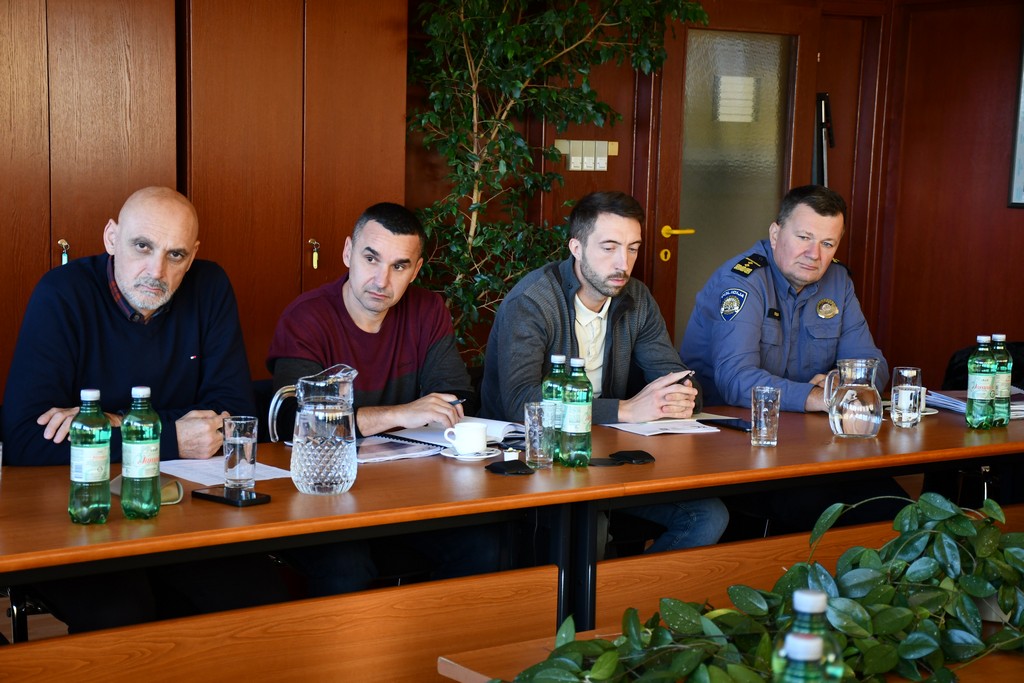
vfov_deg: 21.6
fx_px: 1792
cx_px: 512
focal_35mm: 63
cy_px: 342
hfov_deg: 31.9
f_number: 4.5
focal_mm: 42
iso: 800
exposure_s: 1/200
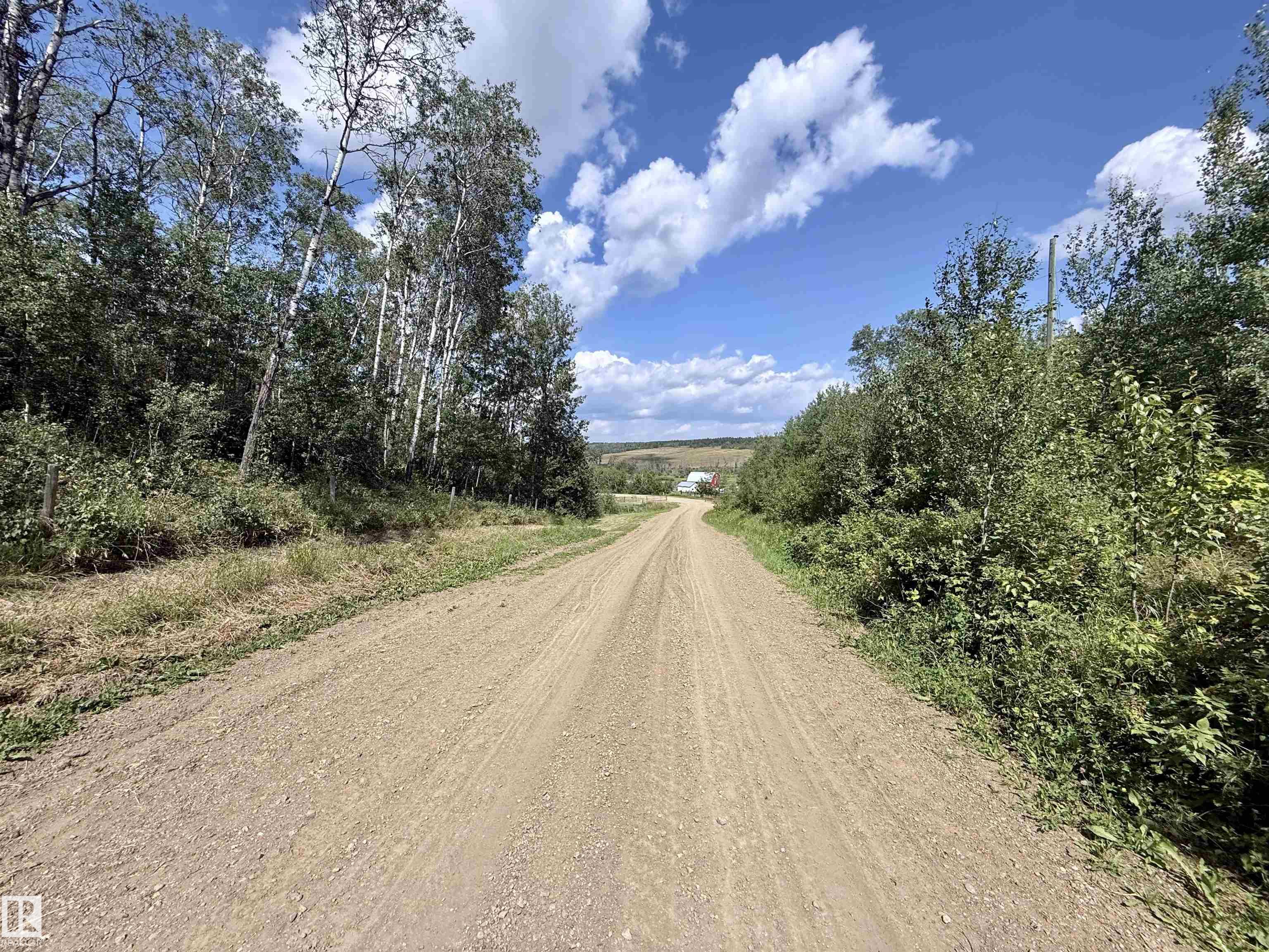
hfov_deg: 102.1
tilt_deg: -3.9
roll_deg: +1.3
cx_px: 634
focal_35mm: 14
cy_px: 476
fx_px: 513
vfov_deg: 85.7
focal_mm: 2.22
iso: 50
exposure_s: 1/2237
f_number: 2.2
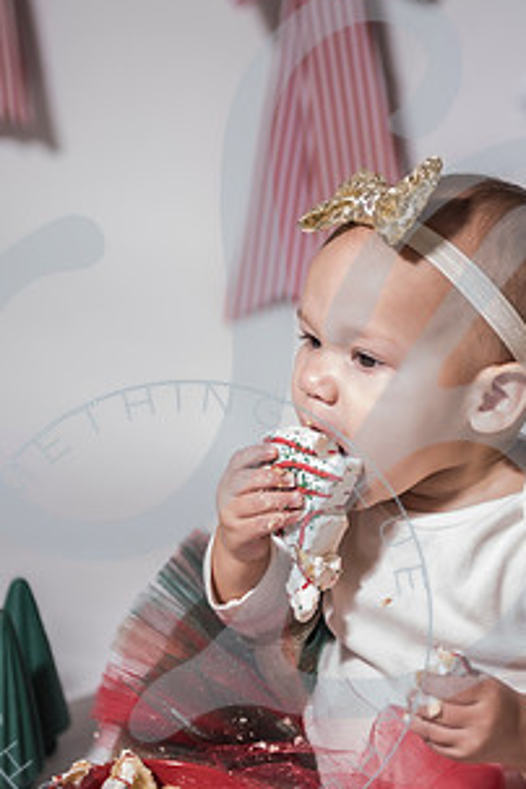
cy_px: 424
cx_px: 307
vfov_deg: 22.1
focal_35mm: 92
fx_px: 2016
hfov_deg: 14.9
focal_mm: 62
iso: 100
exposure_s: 1/125
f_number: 2.8
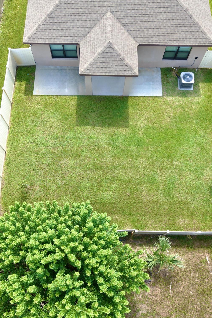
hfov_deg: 38.9
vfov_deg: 55.8
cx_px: 107
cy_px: 156
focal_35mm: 34
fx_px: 300
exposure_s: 1/100
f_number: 1.8
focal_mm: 8.67
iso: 100
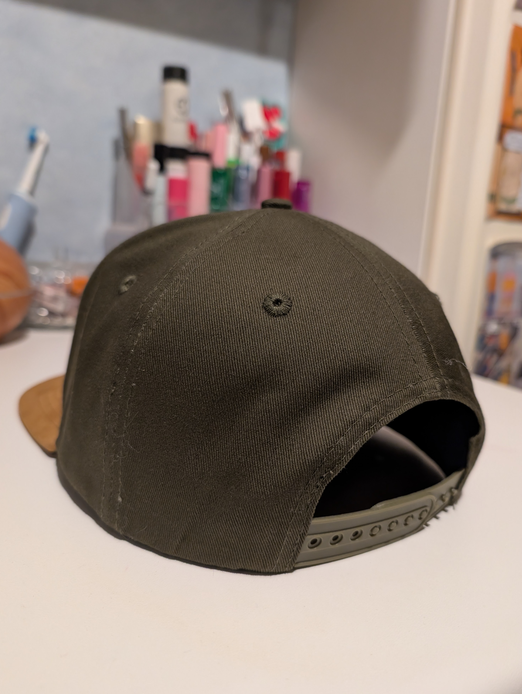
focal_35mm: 25
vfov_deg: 69.3
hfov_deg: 55.0
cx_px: 253
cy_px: 352
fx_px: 501
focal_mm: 6.9
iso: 981
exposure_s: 1/56.3
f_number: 1.68
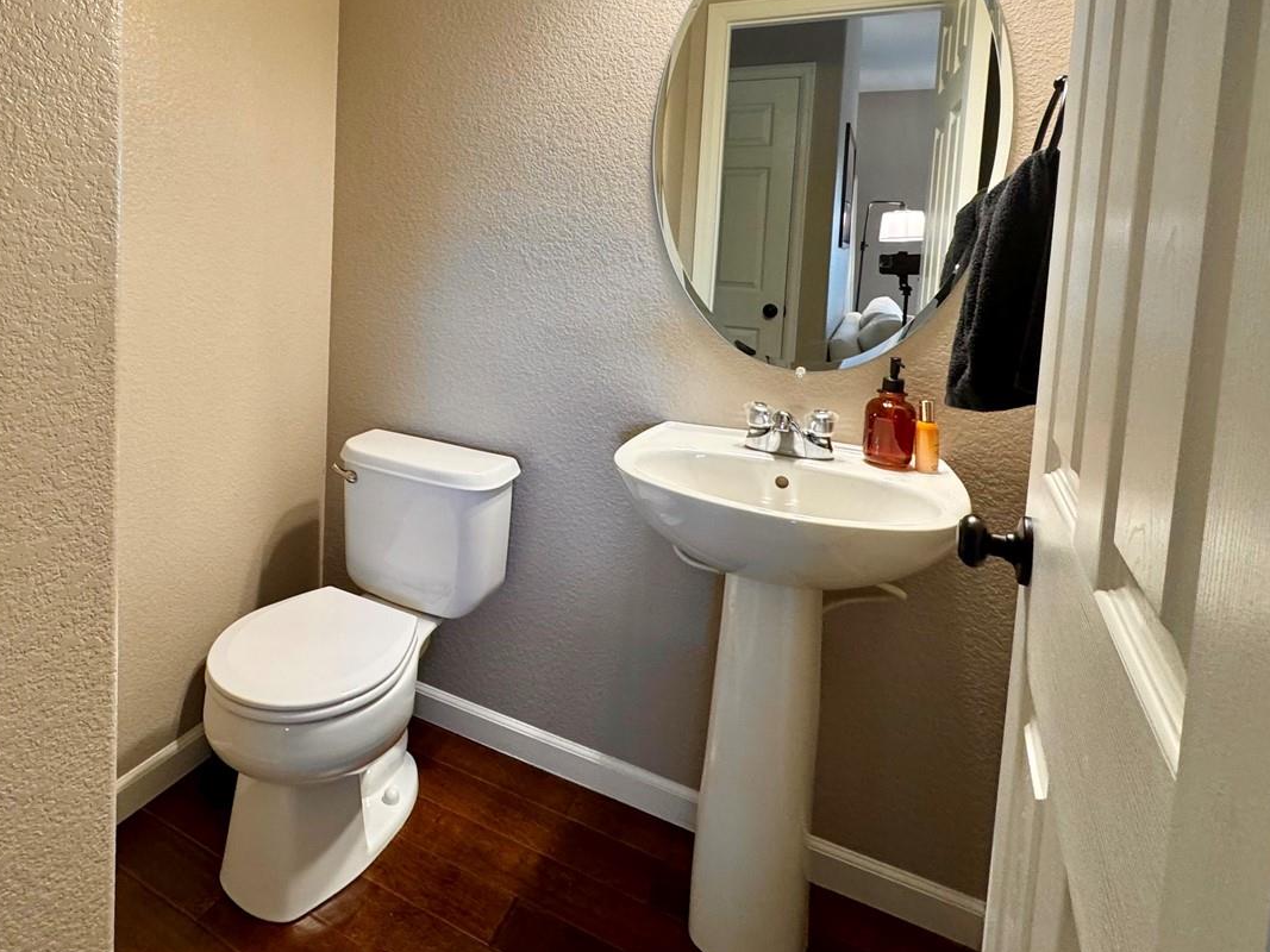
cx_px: 442
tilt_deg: -2.7
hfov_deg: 76.9
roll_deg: -2.4
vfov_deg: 61.3
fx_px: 770
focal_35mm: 21
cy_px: 289
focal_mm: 2.22
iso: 250
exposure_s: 1/60
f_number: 2.2
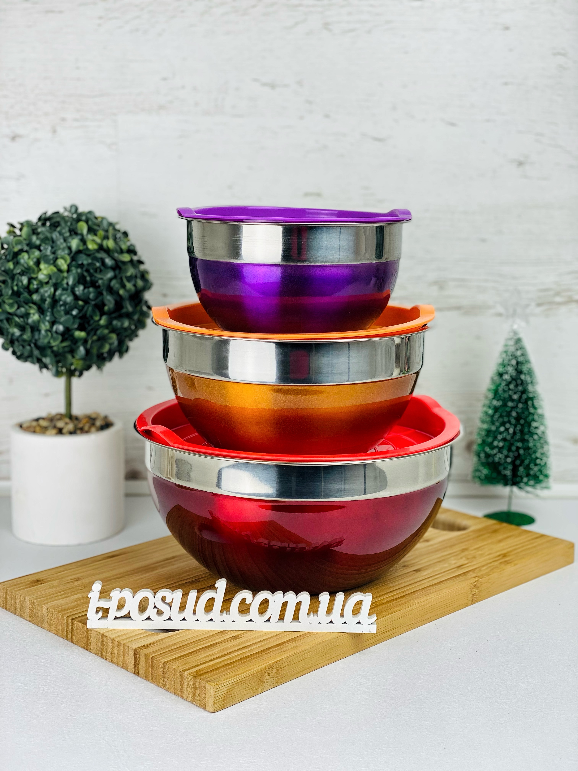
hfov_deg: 28.0
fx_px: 1158
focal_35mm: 52
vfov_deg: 36.8
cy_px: 386
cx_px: 289
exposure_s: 1/168
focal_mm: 6
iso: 20
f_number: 2
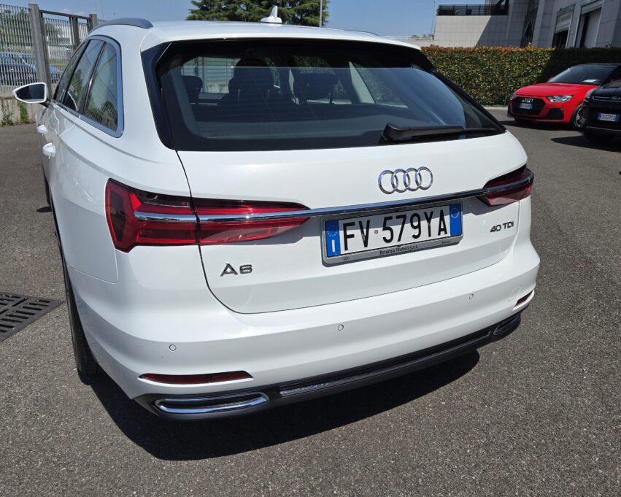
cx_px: 292
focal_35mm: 27
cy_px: 224
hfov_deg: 64.0
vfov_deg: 53.1
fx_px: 496
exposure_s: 1/3067
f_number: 1.8
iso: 25
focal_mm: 5.4
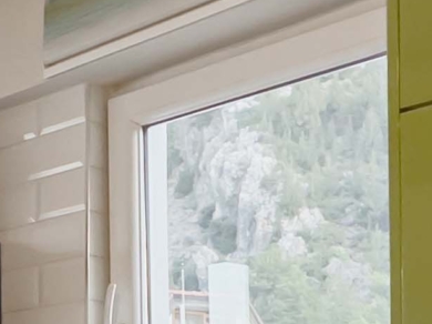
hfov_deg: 18.3
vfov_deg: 13.9
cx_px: -265
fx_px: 1147
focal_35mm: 92
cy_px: 618
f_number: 2.2
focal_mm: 2.22
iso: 125
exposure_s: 1/100
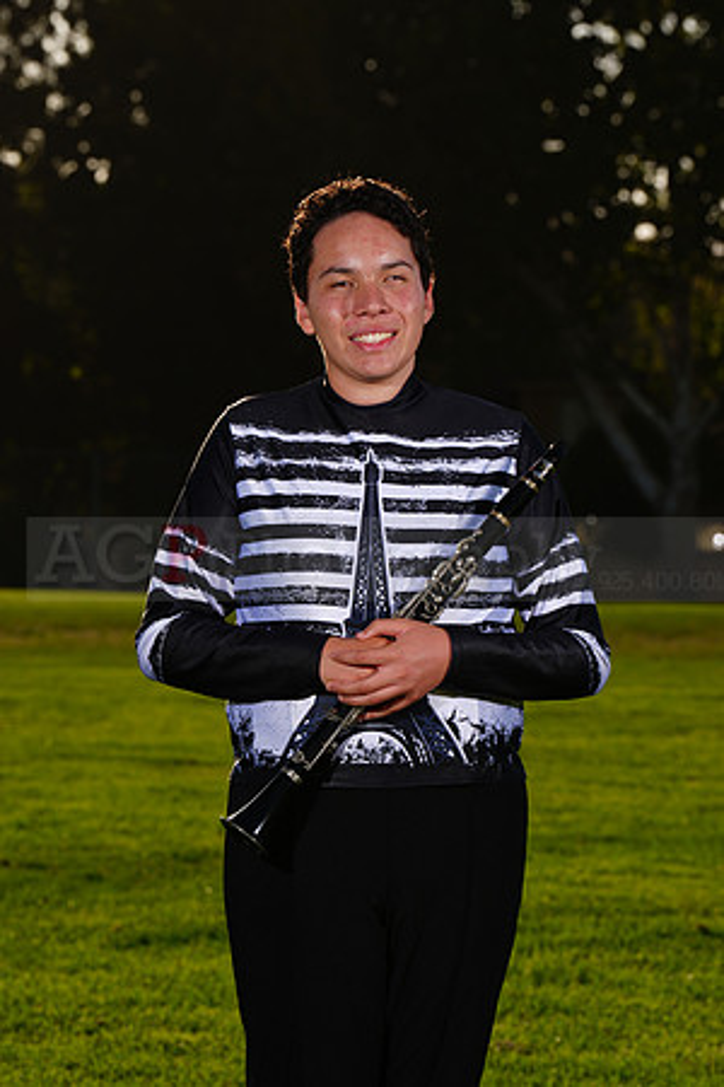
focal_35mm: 176
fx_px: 5309
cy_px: 544
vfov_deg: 11.7
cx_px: 362
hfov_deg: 7.8
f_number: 11
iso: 125
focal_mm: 176
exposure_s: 1/250
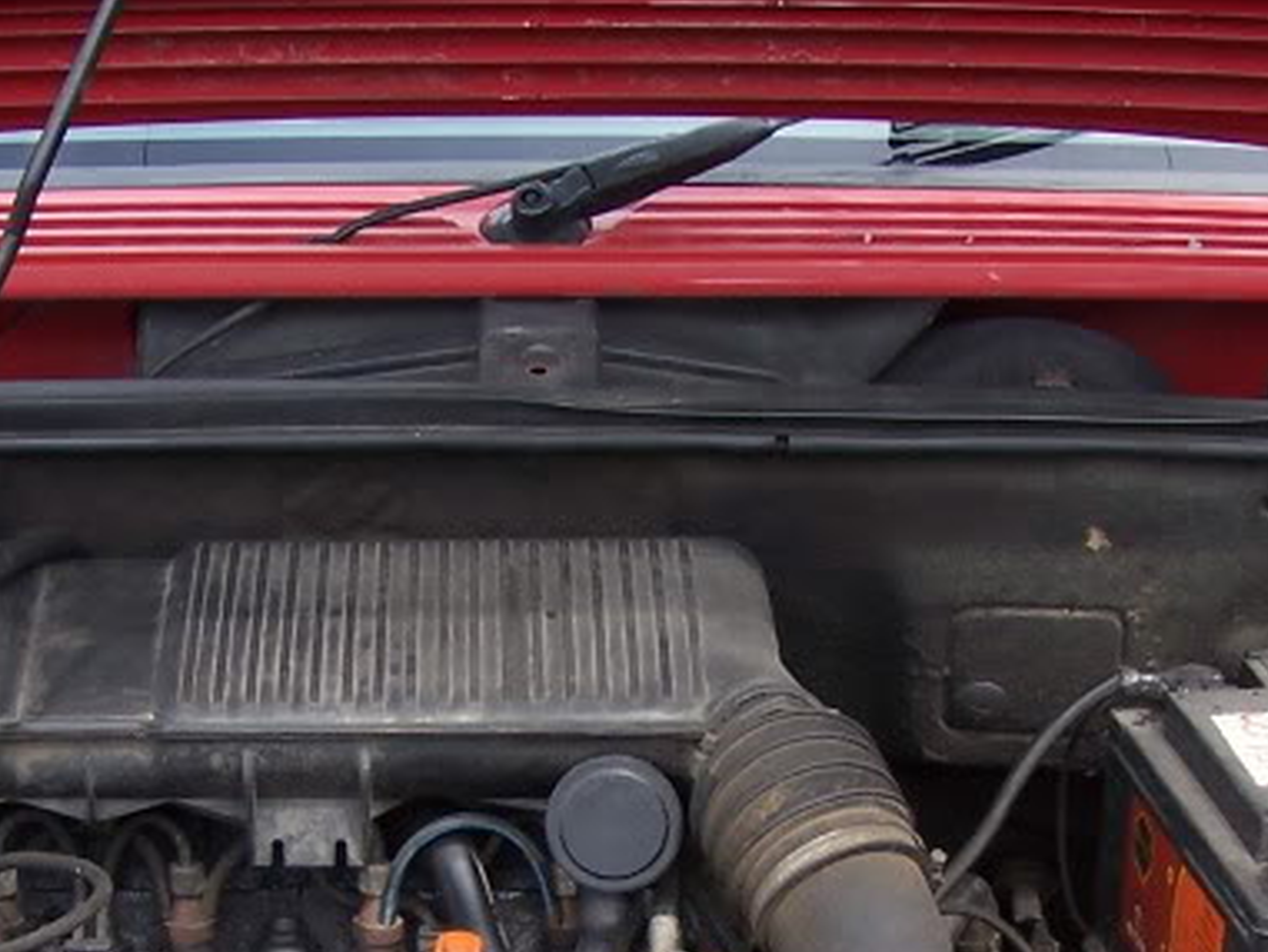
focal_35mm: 102
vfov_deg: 14.3
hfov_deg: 19.2
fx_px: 3737
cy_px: 889
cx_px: 549
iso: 80
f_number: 2.8
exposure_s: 1/320
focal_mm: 6.3
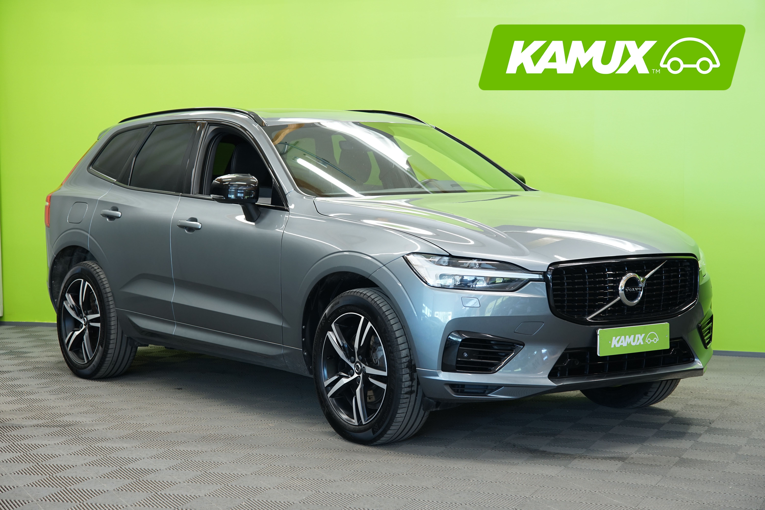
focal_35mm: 70
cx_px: 382
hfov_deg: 28.8
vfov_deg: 19.5
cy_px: 255
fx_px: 1487
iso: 500
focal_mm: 70
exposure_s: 1/15
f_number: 5.6
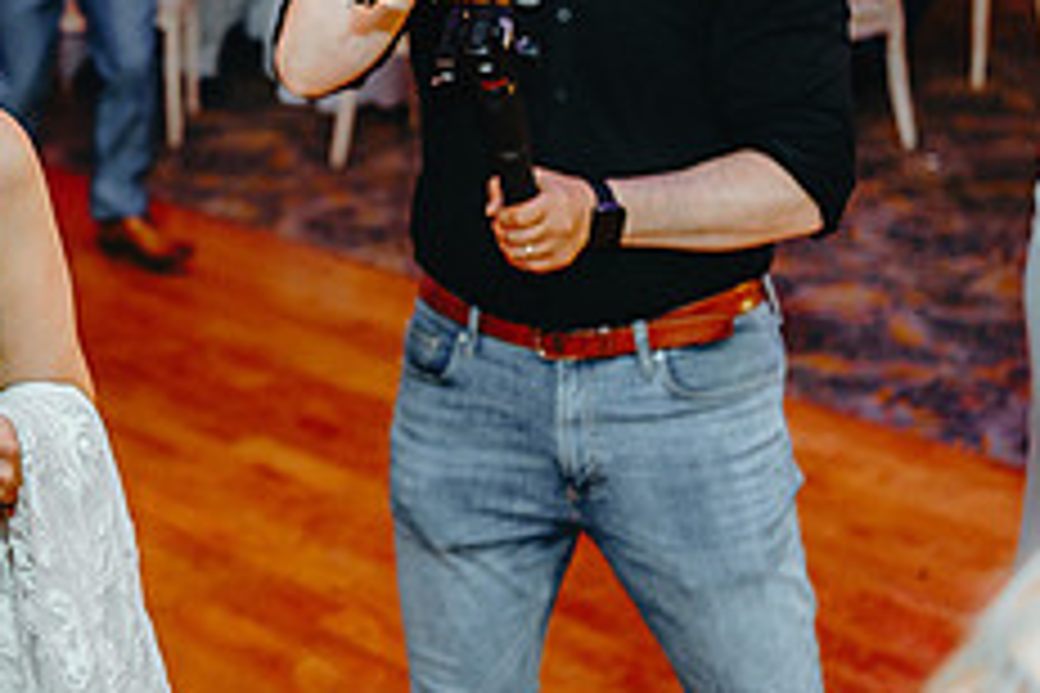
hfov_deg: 21.7
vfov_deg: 15.4
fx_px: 2542
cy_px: 146
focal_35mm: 88
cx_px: -158
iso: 1250
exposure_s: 1/250
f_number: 2
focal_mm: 35
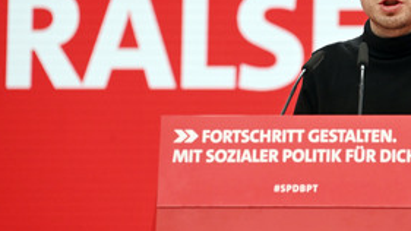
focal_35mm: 420
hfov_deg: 5.1
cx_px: 323
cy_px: 70
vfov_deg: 2.9
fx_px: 4577
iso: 5000
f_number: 5.6
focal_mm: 250
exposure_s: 1/500
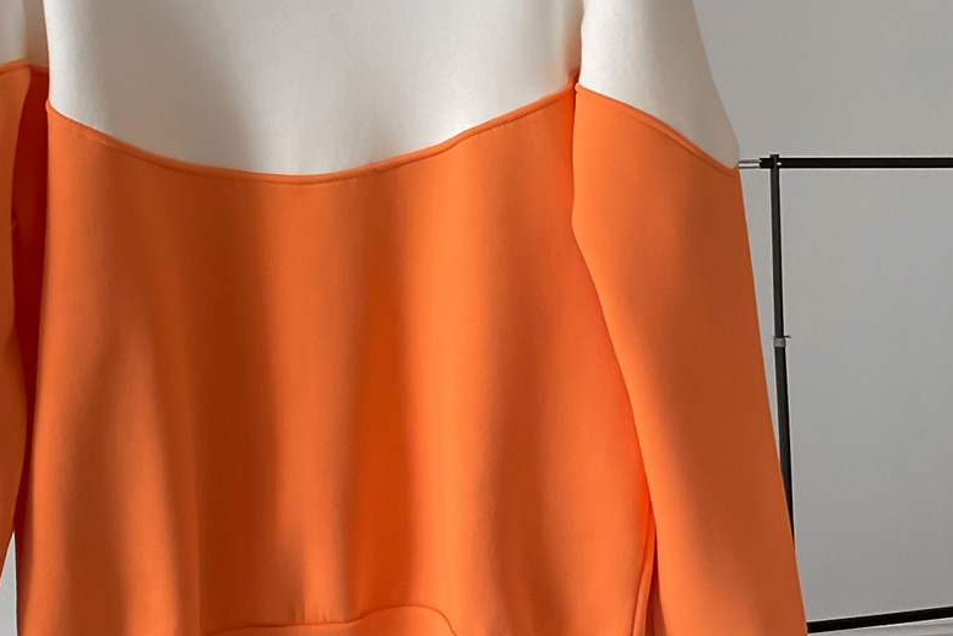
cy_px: 109
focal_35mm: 62
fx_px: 1641
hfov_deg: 32.1
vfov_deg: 21.6
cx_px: 311
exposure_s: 1/60
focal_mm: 3
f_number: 1.8
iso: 80
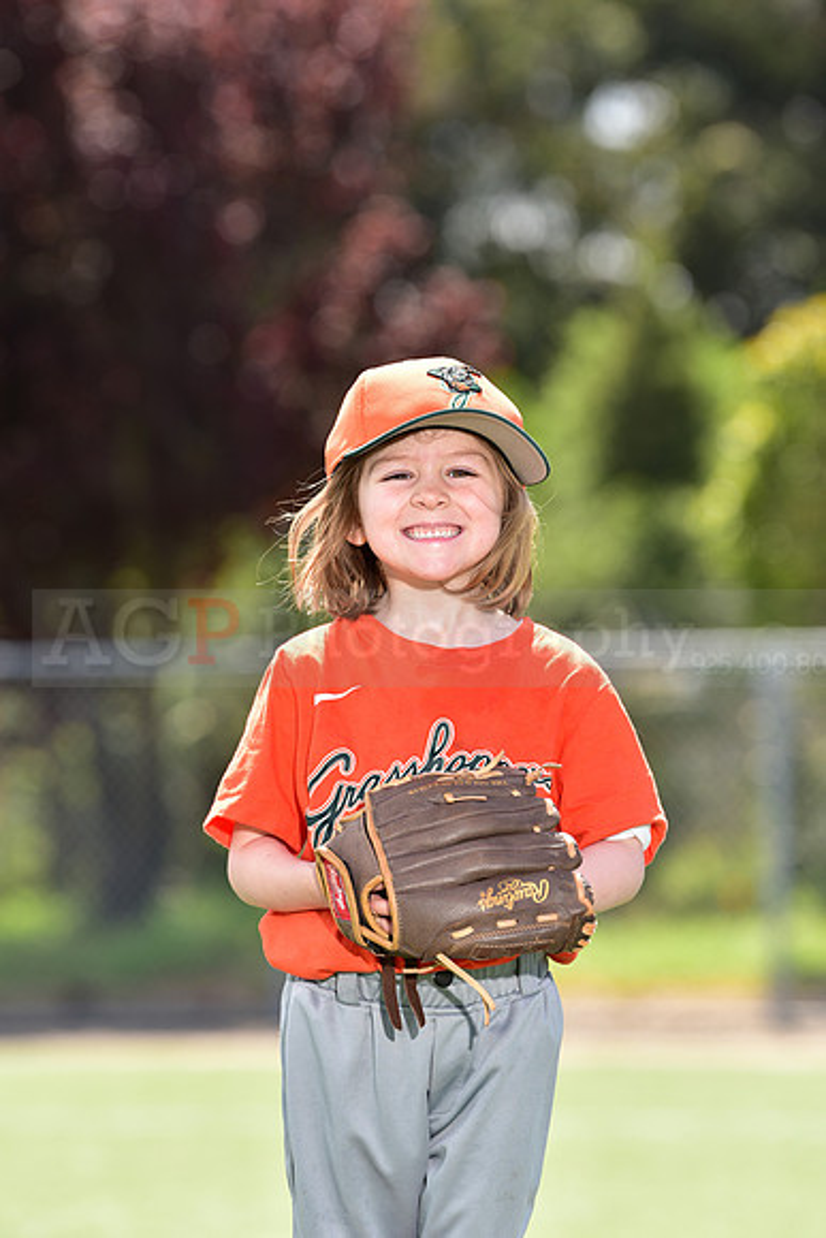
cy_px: 619
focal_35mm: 200
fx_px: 6879
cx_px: 413
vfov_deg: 10.3
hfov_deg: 6.9
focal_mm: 200
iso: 80
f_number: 5
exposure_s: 1/200
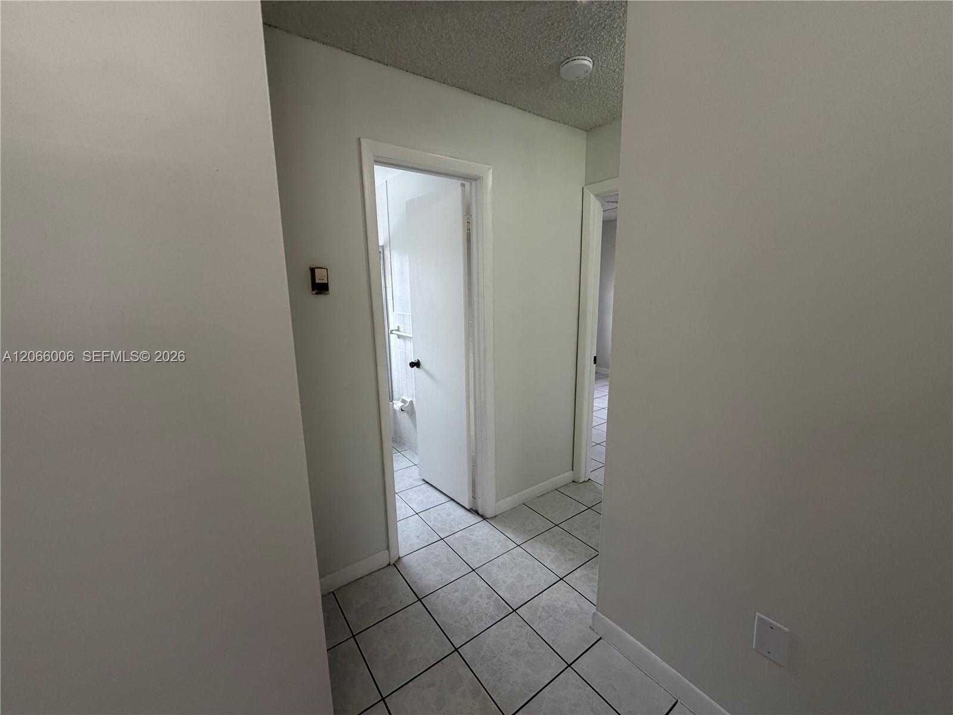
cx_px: 476
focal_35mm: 14
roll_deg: +0.3
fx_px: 385
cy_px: 358
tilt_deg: -8.1
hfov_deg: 102.1
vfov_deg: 85.7
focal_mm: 2.22
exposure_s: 1/120
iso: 250
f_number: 2.2
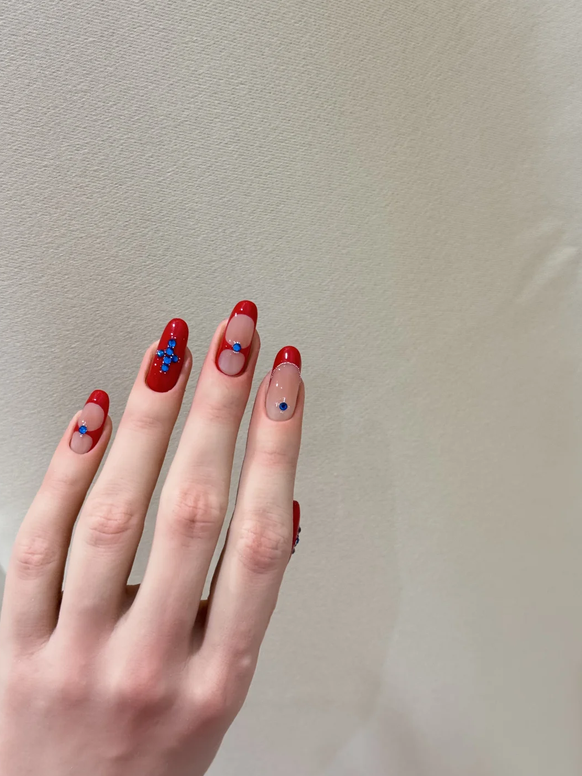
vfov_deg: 38.9
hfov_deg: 29.7
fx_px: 1099
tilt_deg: -30.4
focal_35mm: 49
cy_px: 395
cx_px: 289
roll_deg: +19.5
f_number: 1.78
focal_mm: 6.76
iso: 200
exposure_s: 1/60
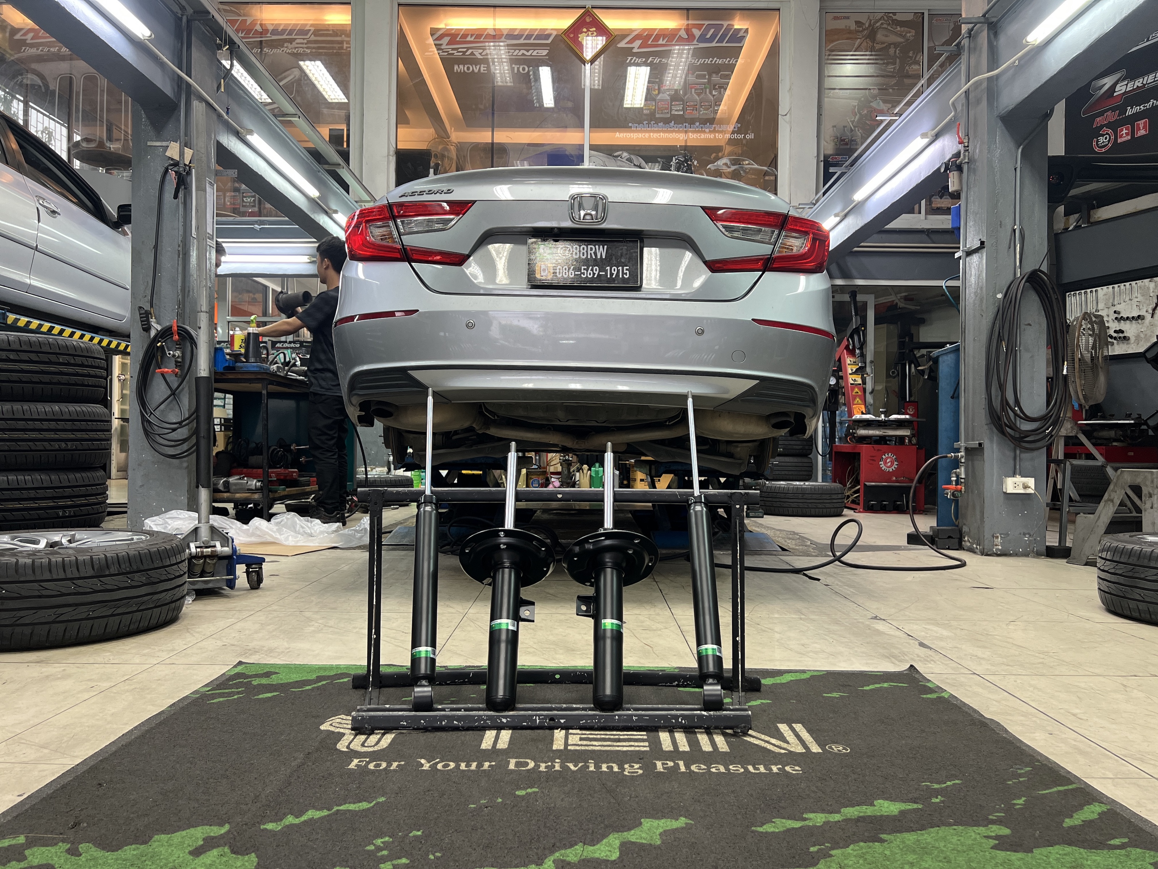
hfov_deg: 67.3
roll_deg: -0.6
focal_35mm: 26
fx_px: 870
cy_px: 434
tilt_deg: +0.5
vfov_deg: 53.1
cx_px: 579
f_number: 1.5
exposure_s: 1/50
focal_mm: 5.7
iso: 125
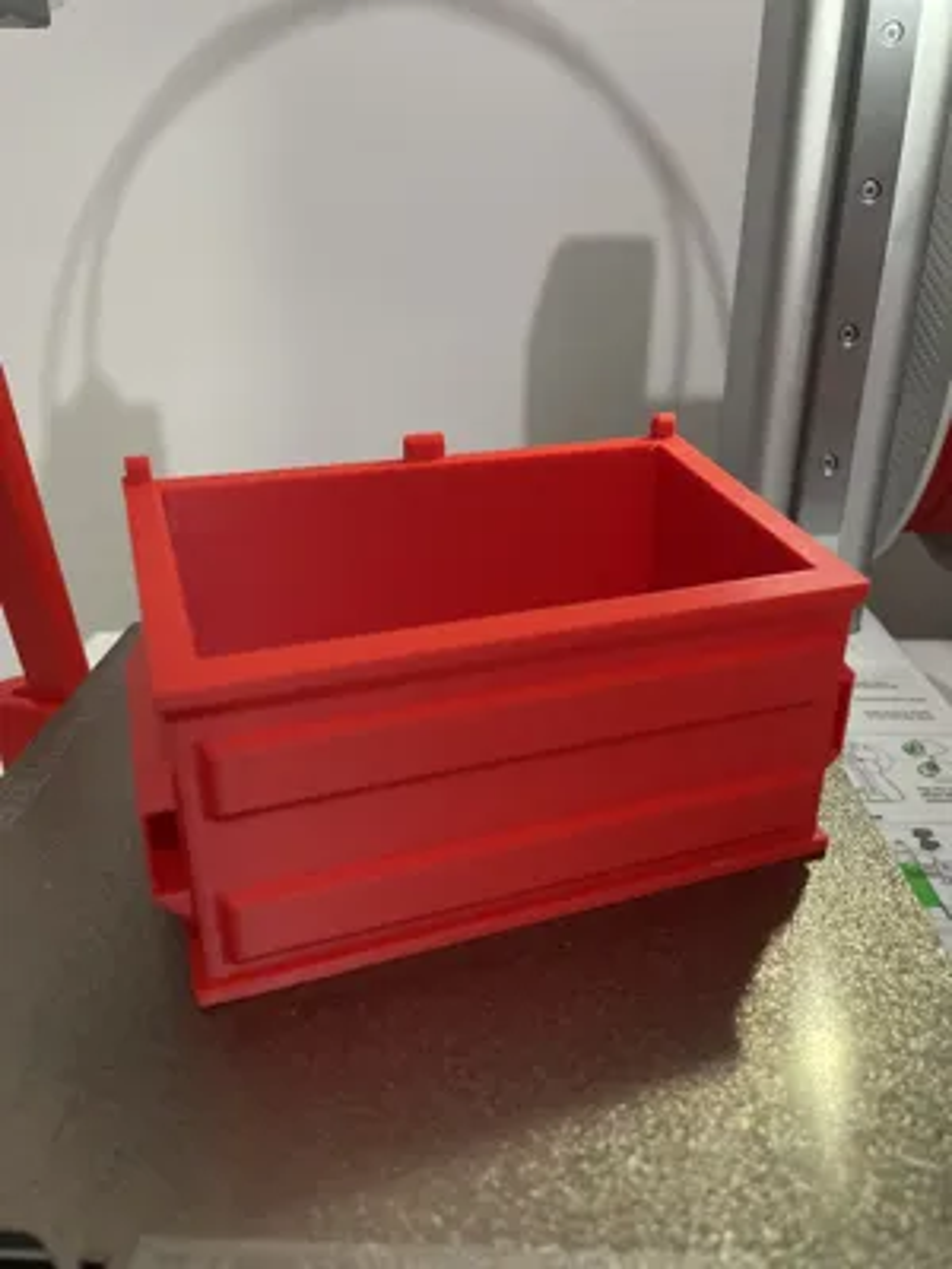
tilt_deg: -24.0
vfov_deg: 67.3
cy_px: 634
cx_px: 476
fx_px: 953
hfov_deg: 53.1
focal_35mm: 26
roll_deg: +0.2
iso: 500
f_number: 1.6
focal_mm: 4.2
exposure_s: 1/25
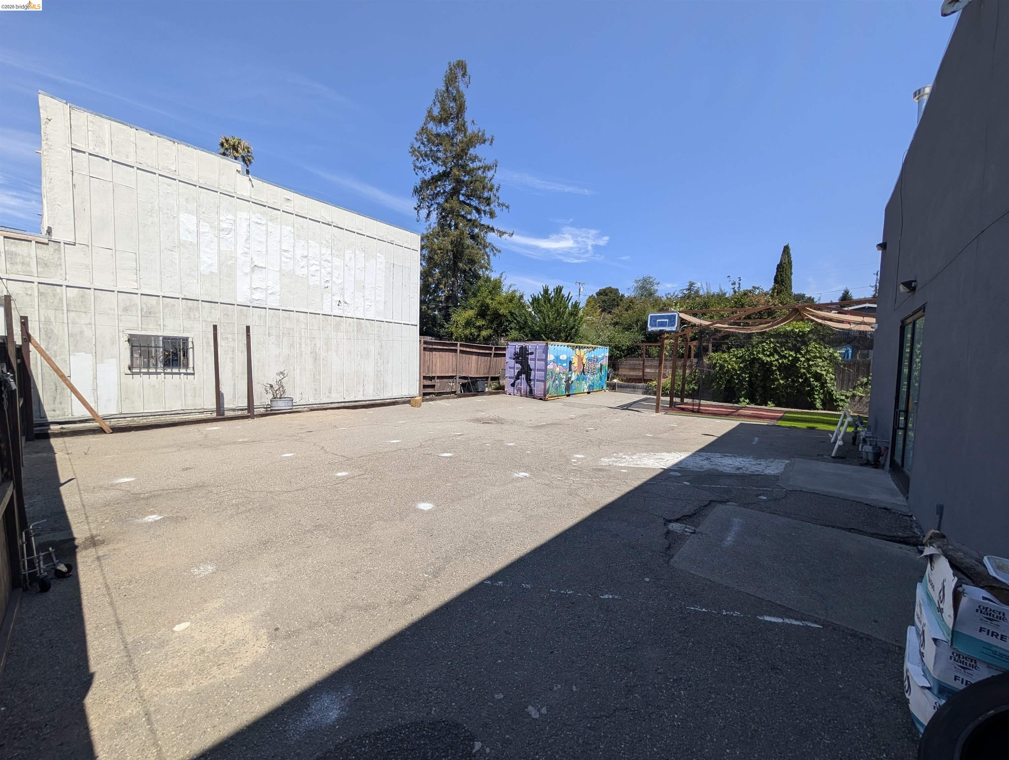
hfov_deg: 110.5
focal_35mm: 12
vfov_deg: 94.6
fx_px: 350
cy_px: 380
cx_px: 504
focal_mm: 2.02
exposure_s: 1/3077
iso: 56
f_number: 1.7
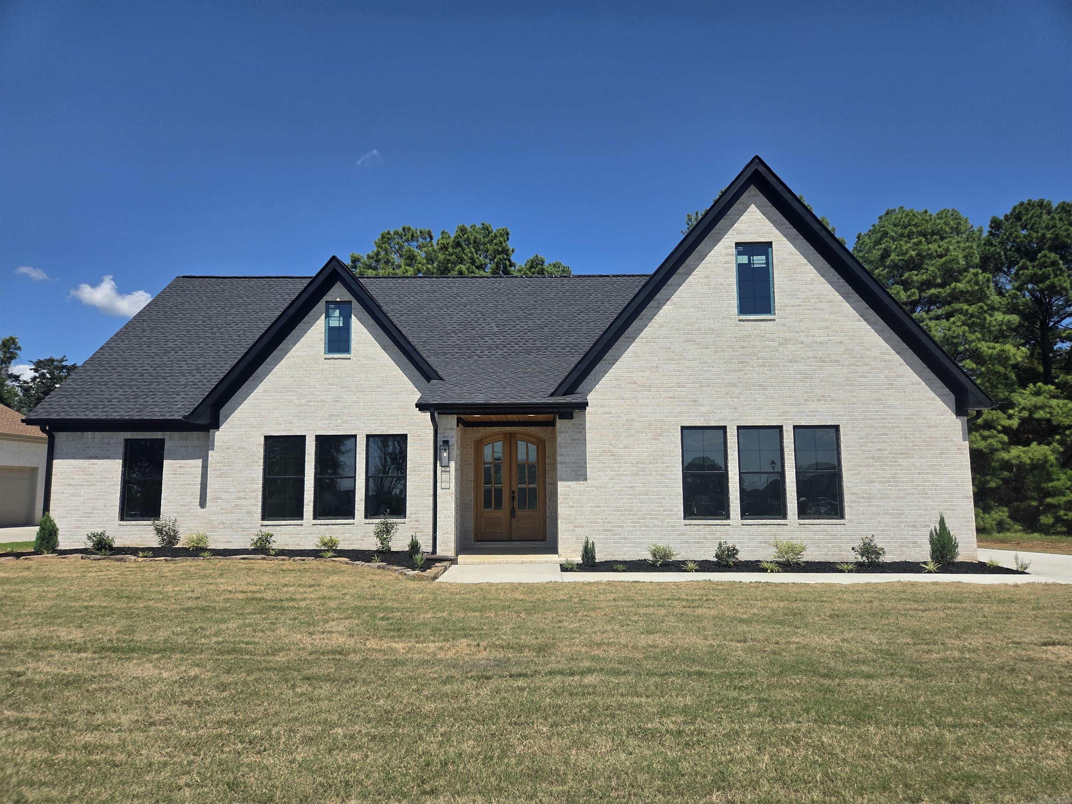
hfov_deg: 73.9
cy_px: 402
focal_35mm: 23
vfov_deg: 58.9
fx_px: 712
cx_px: 536
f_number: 1.8
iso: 80
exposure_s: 1/7599
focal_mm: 5.4
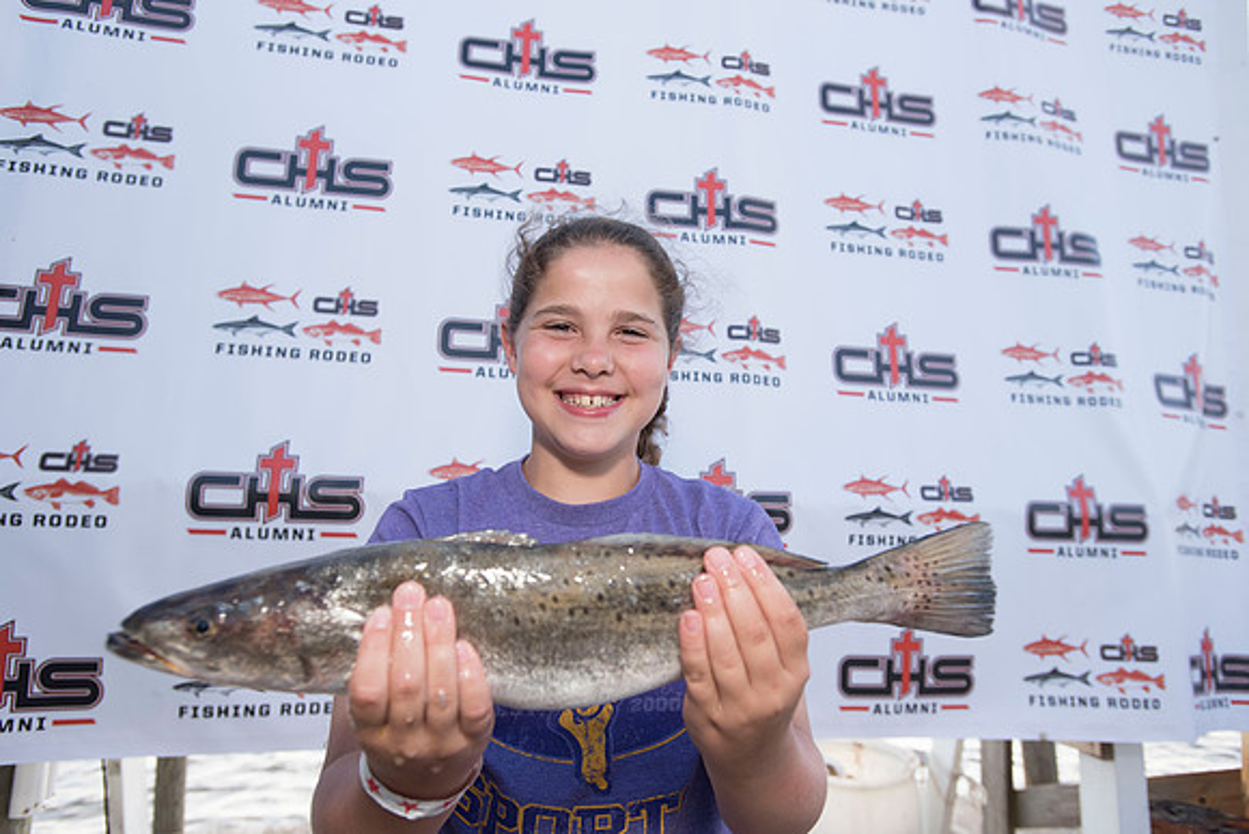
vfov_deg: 53.2
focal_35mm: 24
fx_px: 833
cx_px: 624
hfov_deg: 73.7
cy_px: 417
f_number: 4.5
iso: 250
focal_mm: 24
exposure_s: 1/400
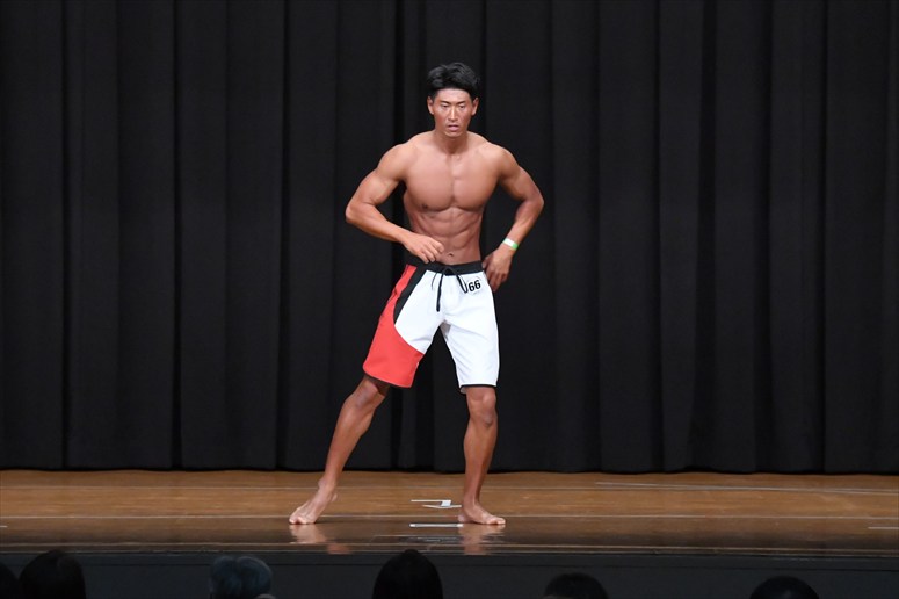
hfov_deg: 10.2
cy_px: 300
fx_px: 5042
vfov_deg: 6.8
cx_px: 450
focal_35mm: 202
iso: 8000
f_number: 5.6
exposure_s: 1/400
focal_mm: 135
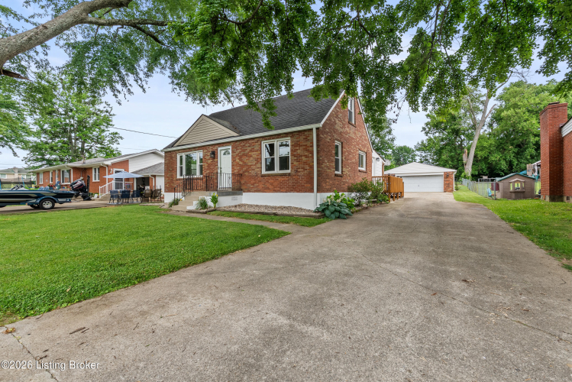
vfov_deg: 73.8
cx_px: 286
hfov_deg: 96.7
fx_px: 254
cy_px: 191
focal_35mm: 16
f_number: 11
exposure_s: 1/25
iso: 400
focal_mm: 16
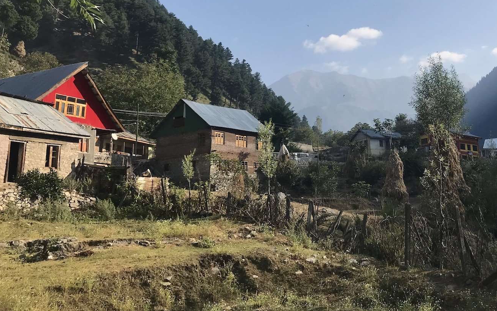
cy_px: 124
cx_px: 247
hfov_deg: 62.9
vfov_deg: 41.6
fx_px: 406
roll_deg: +2.1
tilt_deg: +17.1
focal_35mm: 30
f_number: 1.8
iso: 20
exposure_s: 1/2591
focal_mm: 3.99
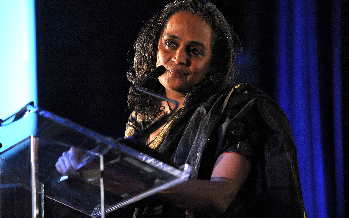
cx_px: 174
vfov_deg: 6.4
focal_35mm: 204
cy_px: 104
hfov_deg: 10.3
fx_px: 1940
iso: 3200
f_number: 2.8
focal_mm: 200
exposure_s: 1/200
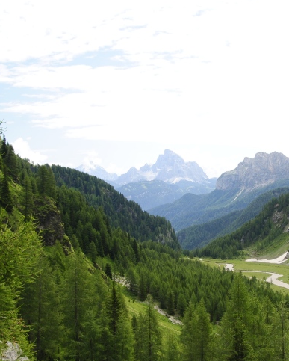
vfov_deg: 33.6
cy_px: 175
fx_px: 598
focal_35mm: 56
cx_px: 211
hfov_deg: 26.9
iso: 200
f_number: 8
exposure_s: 1/160
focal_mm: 24
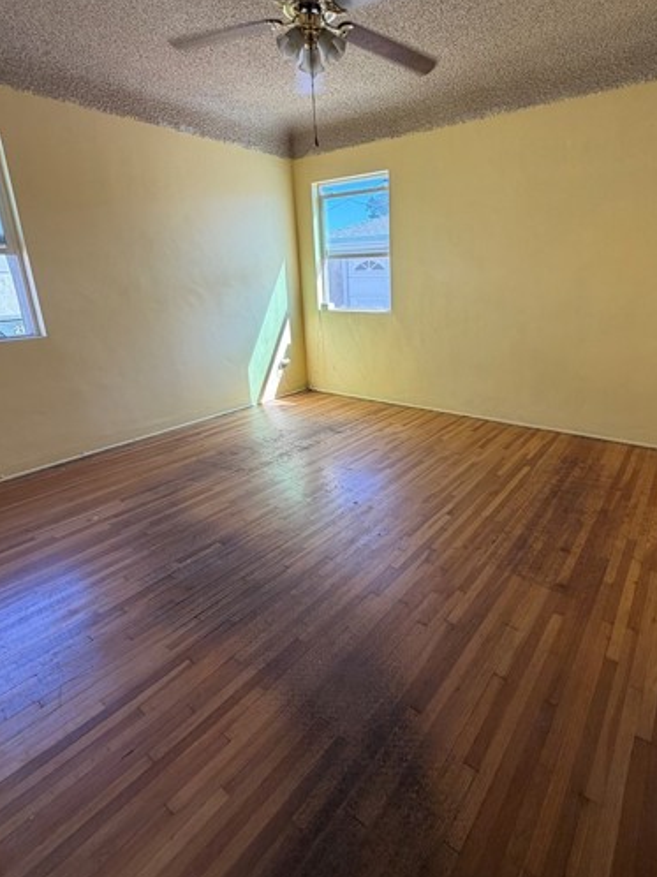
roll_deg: +0.8
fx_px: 456
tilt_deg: -16.7
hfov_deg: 70.9
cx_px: 389
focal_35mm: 18
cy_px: 409
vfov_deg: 87.7
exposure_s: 1/121
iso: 100
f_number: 2.2
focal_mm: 2.22
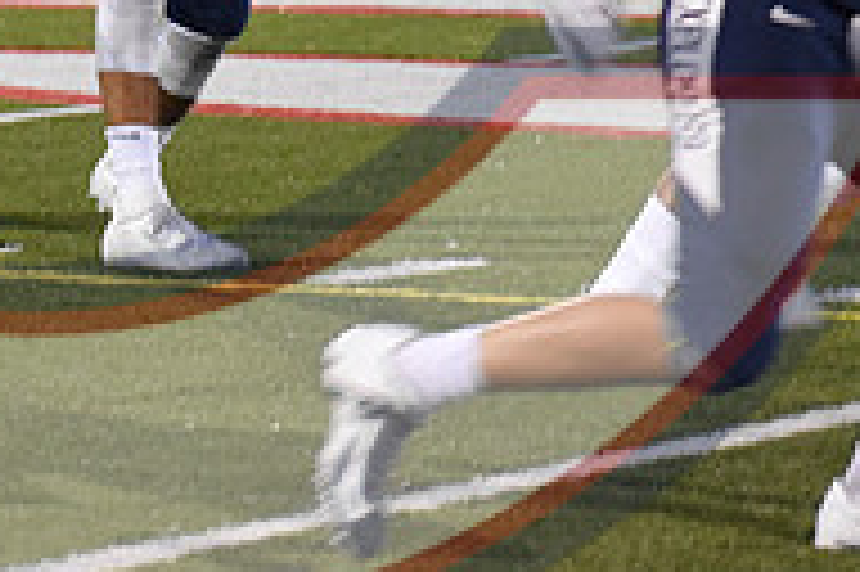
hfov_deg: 4.1
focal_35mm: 501
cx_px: 14
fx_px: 11958
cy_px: -155
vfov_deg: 2.7
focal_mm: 110
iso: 3200
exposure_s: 1/125
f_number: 4.8
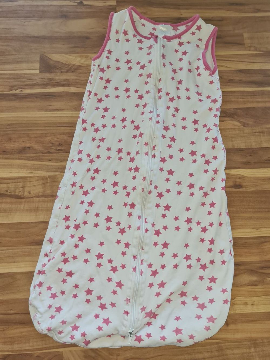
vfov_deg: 67.3
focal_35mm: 26
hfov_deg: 53.0
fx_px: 270
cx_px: 135
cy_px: 180
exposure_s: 1/100
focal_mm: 5.4
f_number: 1.8
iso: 250
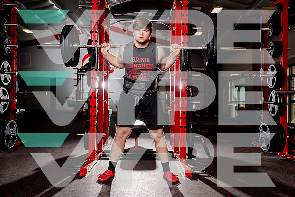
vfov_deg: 36.0
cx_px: 148
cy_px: 98
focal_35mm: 37
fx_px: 303
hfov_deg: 51.9
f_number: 4
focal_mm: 37
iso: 100
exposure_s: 1/250
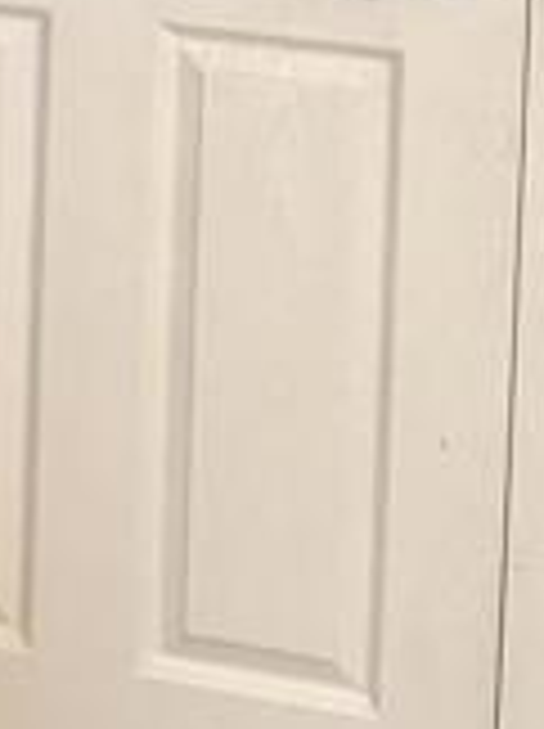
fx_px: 3193
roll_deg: -3.1
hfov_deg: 9.5
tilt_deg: -7.3
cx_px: -243
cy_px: -468
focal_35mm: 152
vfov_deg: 12.2
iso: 640
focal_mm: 6.76
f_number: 1.78
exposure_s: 1/60
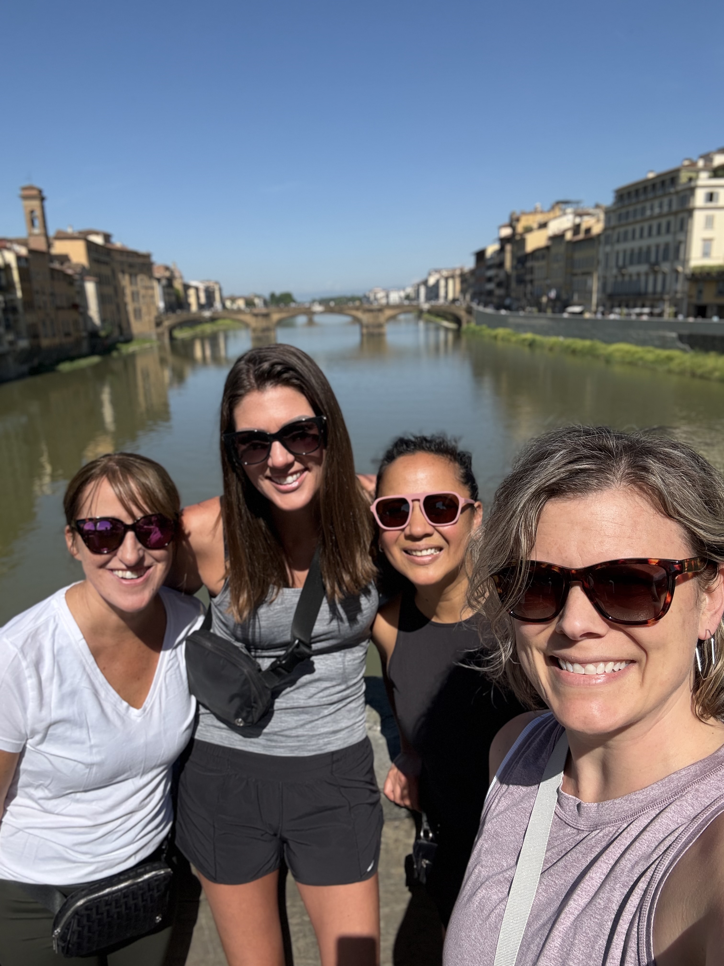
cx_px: 362
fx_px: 641
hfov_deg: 58.9
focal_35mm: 23
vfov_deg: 73.9
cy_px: 483
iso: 25
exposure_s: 1/1634
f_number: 1.9
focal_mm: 2.69
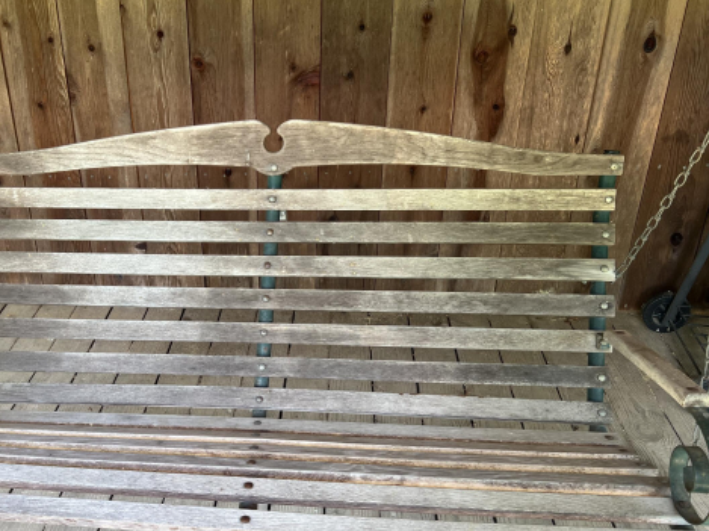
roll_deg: +3.0
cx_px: 246
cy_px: 307
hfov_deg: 49.4
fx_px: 757
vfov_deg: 38.5
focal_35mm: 37
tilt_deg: -28.5
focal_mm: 5.7
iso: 64
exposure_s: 1/121
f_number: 1.5
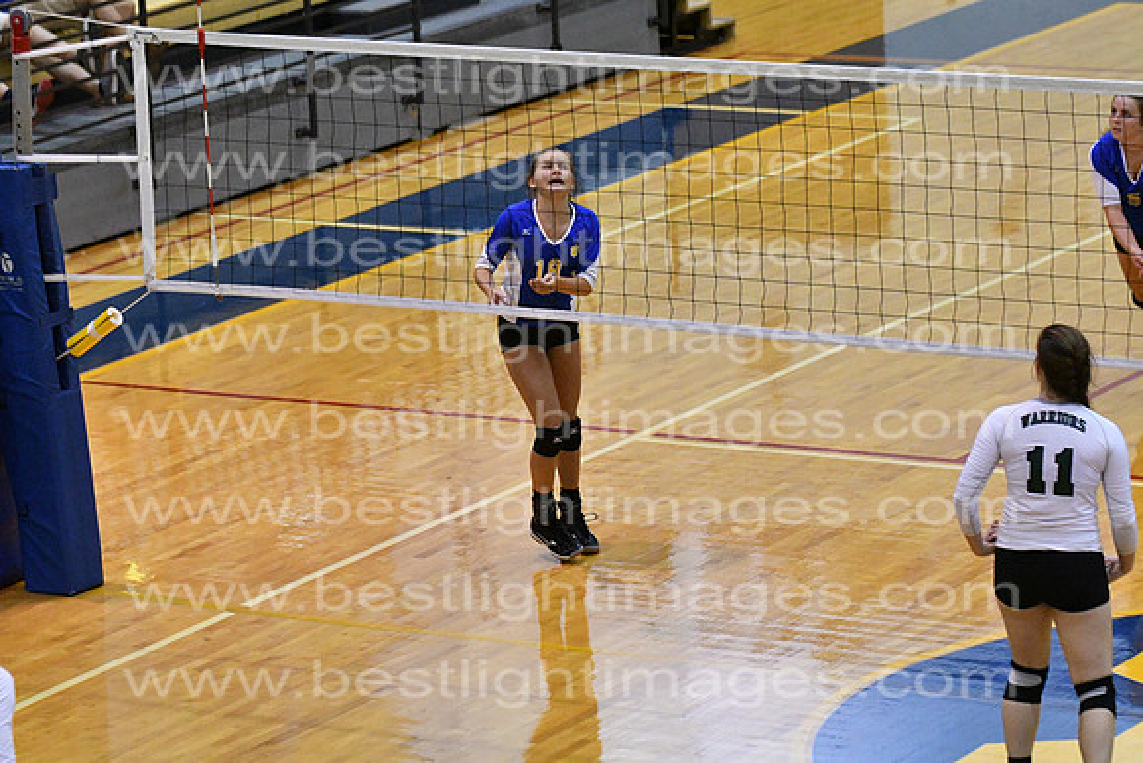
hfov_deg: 9.8
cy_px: 382
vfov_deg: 6.5
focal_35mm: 210
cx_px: 572
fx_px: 6669
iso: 8000
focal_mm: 140
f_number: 4
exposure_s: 1/640
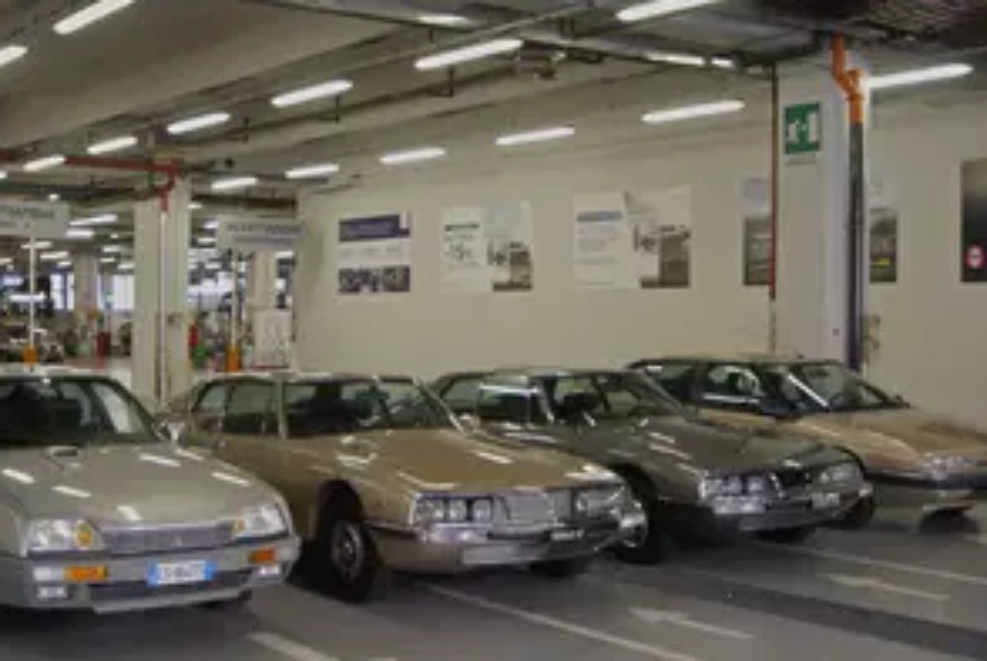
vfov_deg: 27.6
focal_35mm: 49
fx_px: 1345
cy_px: 312
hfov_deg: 40.2
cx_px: 440
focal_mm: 24
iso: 100
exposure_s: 1/8
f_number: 3.5
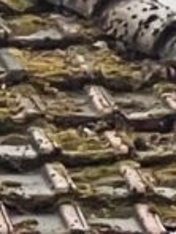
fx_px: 3607
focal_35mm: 532
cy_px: 539
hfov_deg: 2.8
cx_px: 509
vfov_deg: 3.7
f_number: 2.8
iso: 64
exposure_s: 1/121
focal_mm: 9
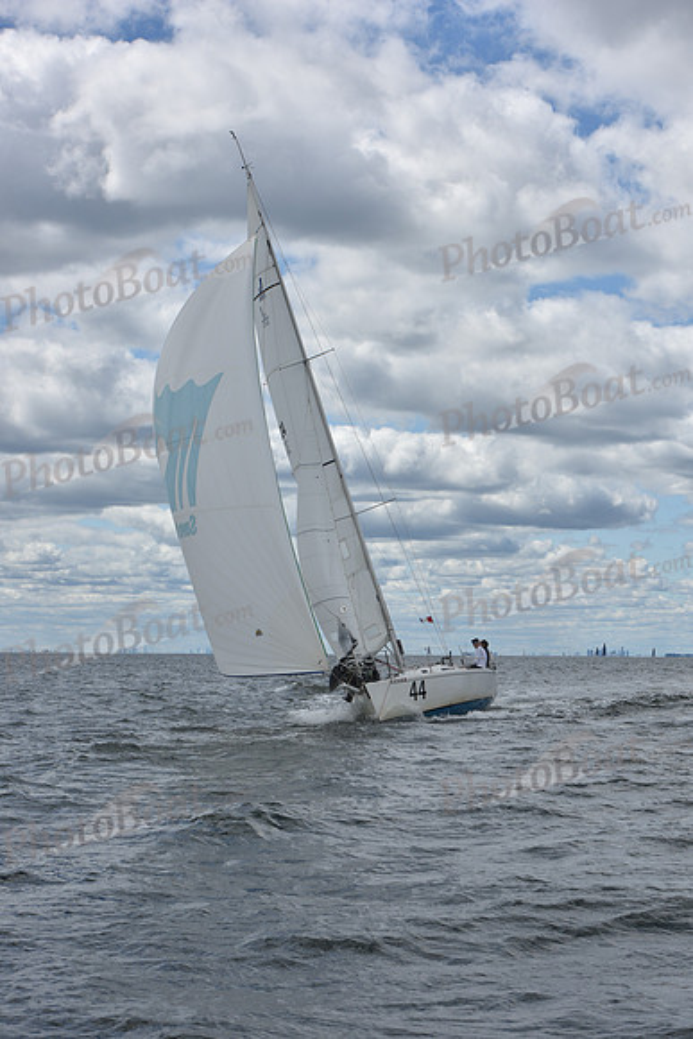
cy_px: 520
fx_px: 2020
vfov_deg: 28.8
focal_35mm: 70
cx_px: 346
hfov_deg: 19.5
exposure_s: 1/800
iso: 250
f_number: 11
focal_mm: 70
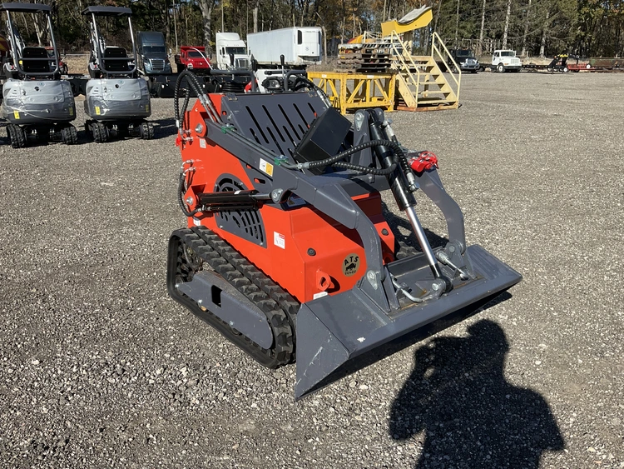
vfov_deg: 48.3
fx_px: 523
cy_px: 234
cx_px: 312
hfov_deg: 61.6
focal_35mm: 29
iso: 25
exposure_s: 1/1342
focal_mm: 3
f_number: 1.8
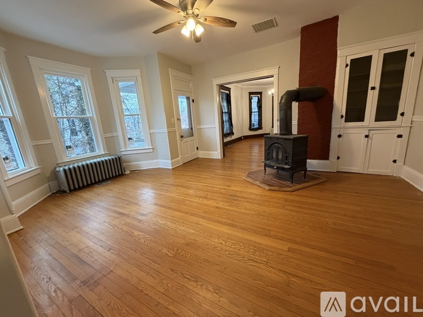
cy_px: 158
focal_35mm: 14
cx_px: 212
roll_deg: +4.6
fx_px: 171
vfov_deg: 85.7
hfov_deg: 102.1
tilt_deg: -12.0
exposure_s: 1/60
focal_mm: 2.22
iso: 400
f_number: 2.2
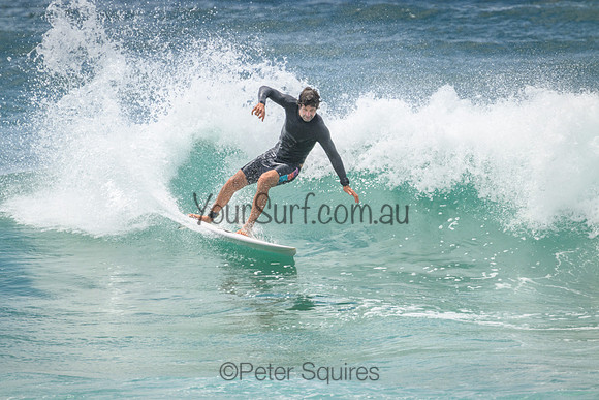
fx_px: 13314
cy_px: 200
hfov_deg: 2.6
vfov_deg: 1.7
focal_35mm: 800
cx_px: 300
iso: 900
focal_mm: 800
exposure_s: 1/2000
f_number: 11
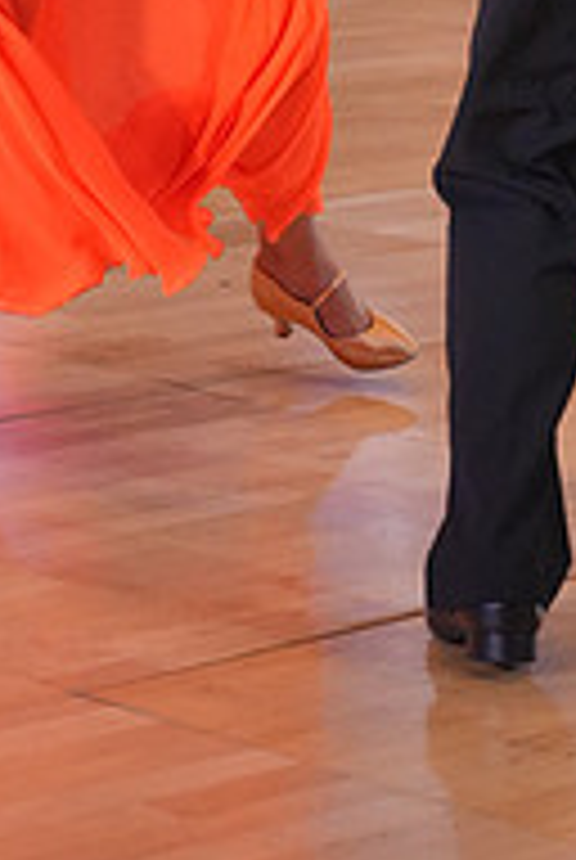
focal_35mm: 188
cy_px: -378
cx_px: 394
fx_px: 4495
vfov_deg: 10.6
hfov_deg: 7.3
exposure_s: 1/500
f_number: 4
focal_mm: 62
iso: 2500
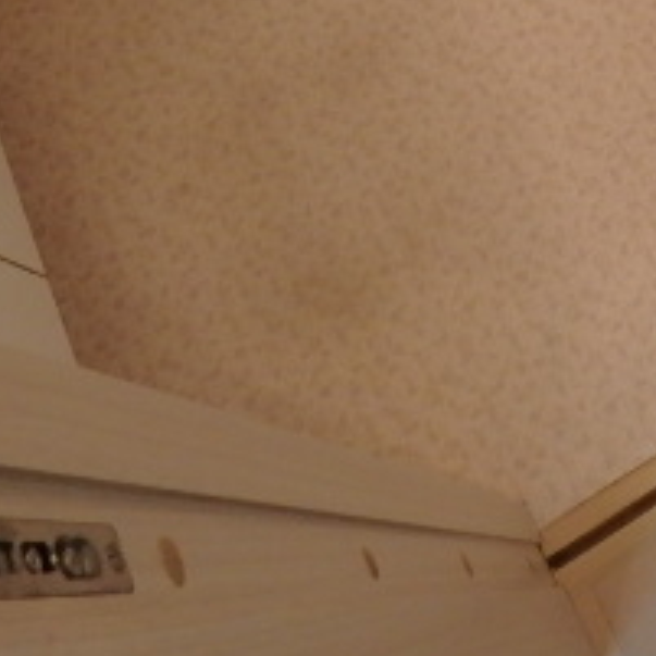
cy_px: -111
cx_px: 731
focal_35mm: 59
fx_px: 1265
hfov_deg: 26.6
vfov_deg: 26.2
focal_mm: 3.7
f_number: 3.5
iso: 200
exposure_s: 1/40
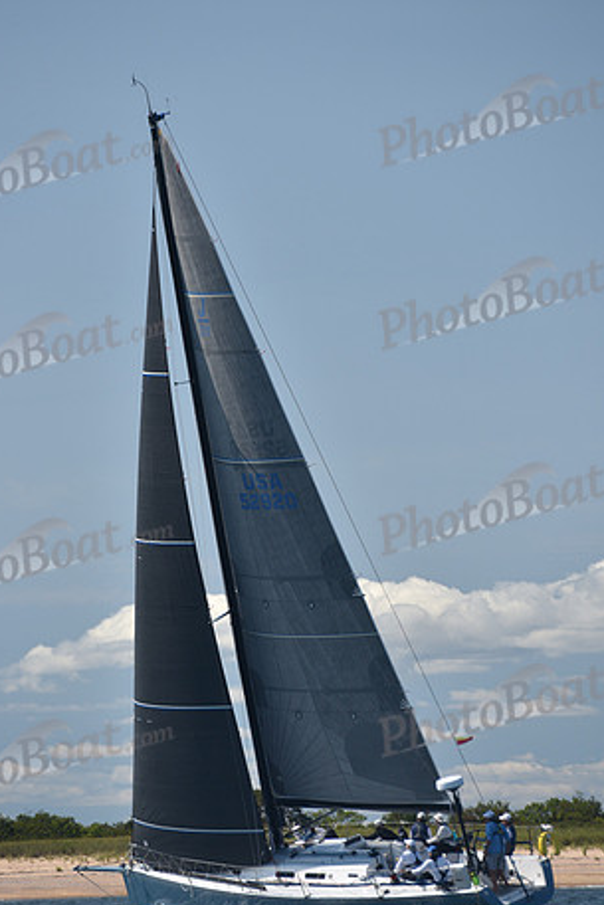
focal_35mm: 254
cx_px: 276
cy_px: 430
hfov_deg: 5.4
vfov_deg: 8.1
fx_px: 6387
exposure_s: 1/1250
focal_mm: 200
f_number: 4.5
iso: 250
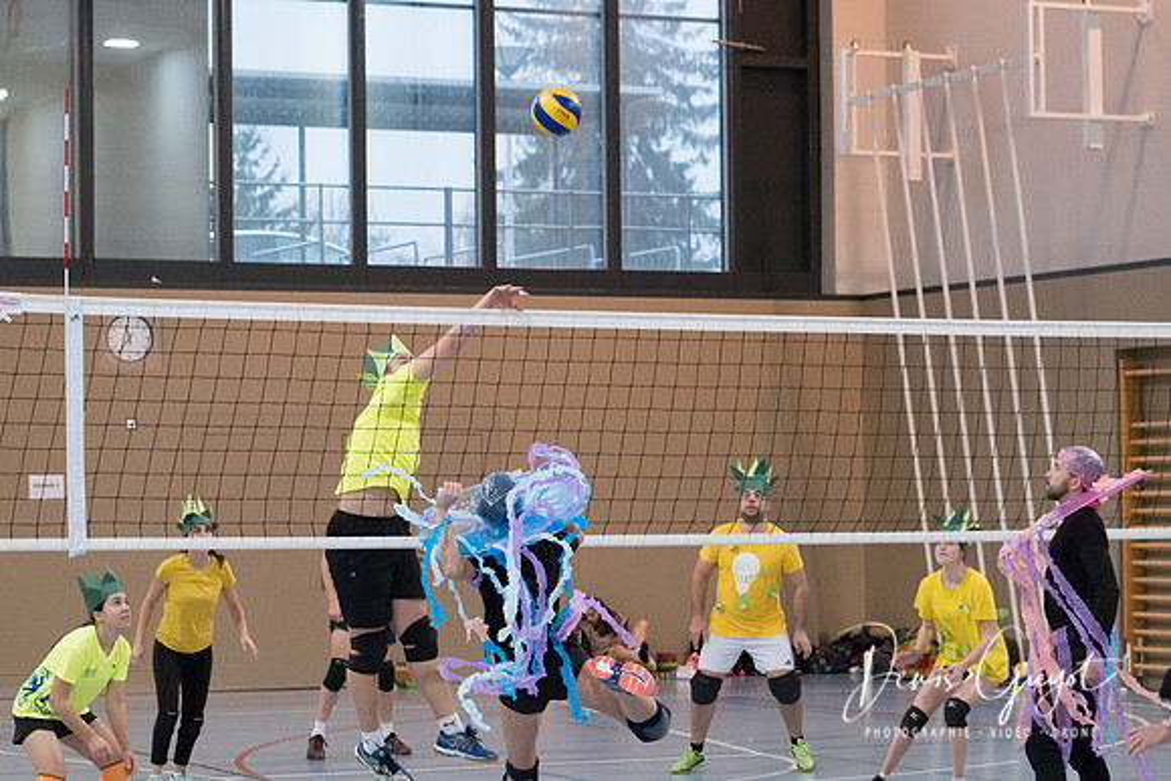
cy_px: 376
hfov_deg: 26.1
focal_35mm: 78
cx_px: 587
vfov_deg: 17.6
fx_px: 2529
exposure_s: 1/400
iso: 6400
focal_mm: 50
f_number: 2.8
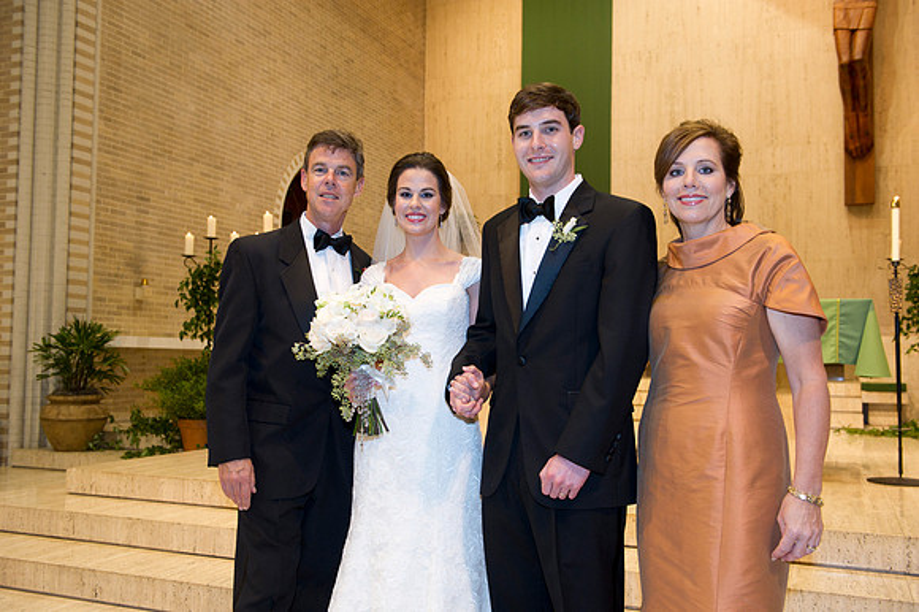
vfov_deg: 38.8
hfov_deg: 55.8
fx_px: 867
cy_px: 306
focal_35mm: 34
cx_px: 460
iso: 1600
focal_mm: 34
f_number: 5
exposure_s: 1/60
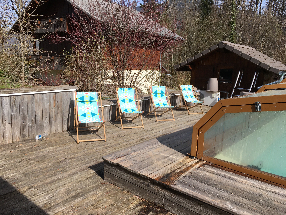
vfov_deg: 48.2
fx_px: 240
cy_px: 108
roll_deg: -1.9
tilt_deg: -10.2
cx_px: 143
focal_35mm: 29
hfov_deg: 61.7
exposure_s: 1/1221
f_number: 2.2
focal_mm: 4.15
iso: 25
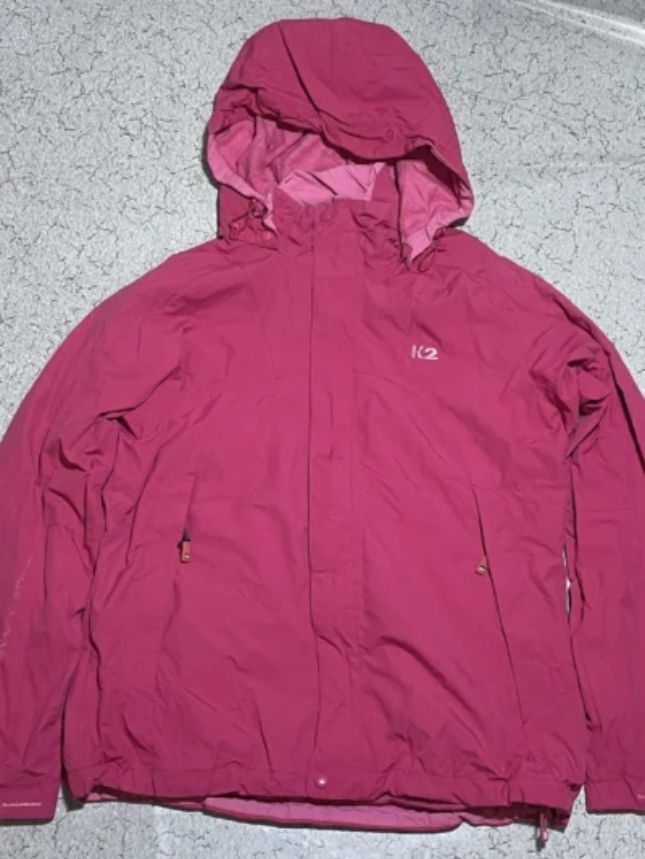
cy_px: 430
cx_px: 322
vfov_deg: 67.3
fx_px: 646
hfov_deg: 53.1
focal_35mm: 26
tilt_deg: -63.0
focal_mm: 4.2
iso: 64
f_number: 1.6
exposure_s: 1/50
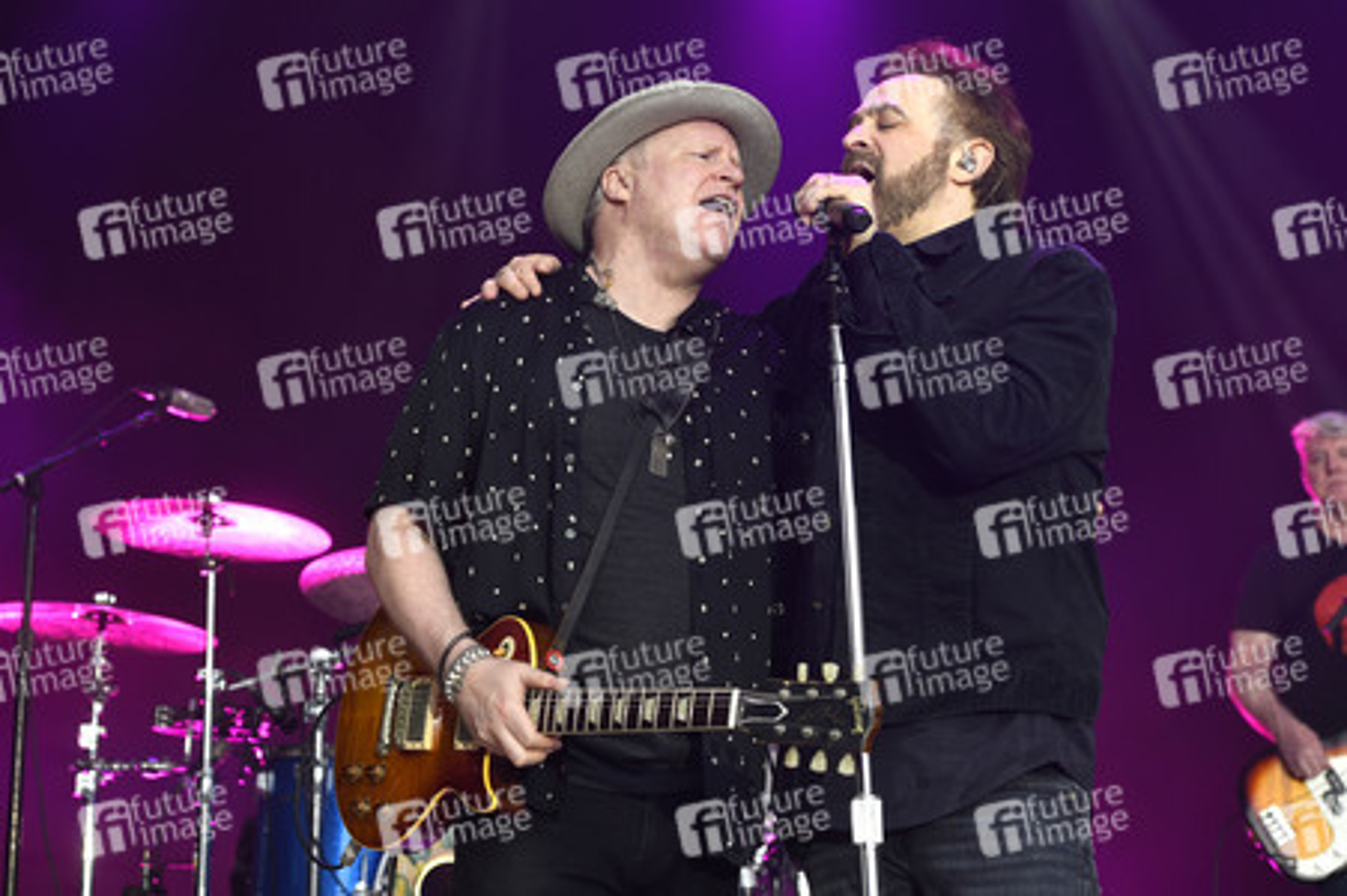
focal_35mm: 70
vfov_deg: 19.4
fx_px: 2617
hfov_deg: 28.9
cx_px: 674
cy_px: 448
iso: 800
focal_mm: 70
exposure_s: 1/500
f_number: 5
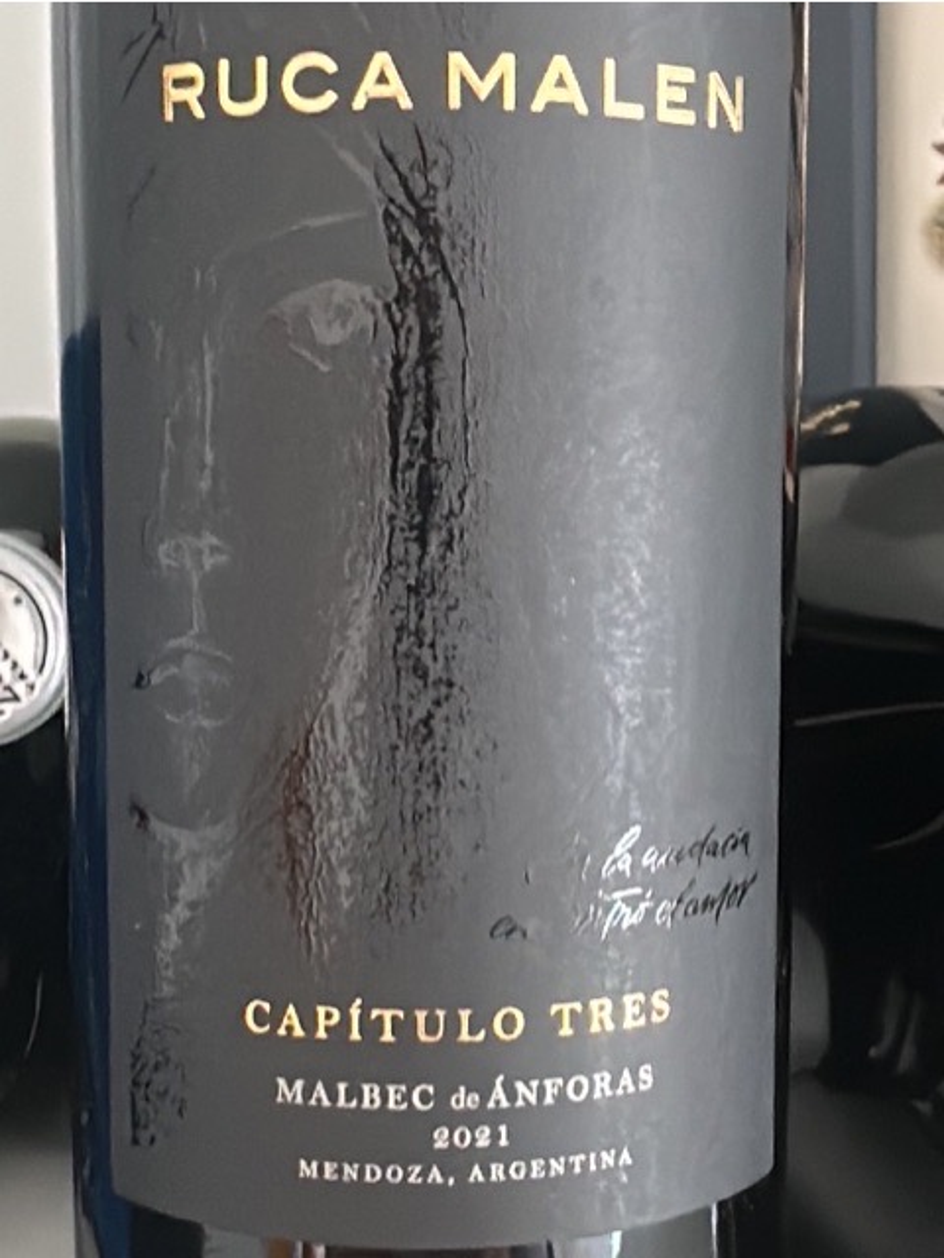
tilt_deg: -4.3
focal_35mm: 31
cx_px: 472
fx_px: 1127
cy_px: 629
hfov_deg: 45.4
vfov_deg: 58.4
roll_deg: +0.4
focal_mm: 2.22
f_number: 2.2
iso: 500
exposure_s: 1/40
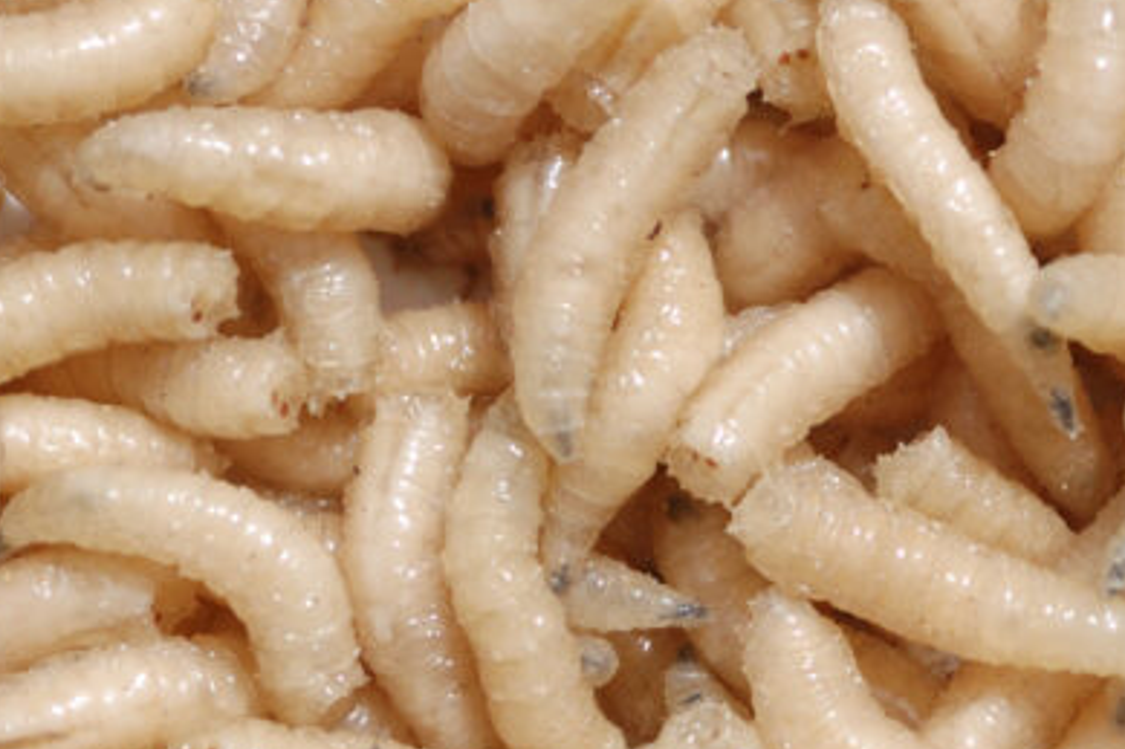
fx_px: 7653
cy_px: 779
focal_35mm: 245
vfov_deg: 5.6
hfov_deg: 8.4
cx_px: 978
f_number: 6.3
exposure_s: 1/1600
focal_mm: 62
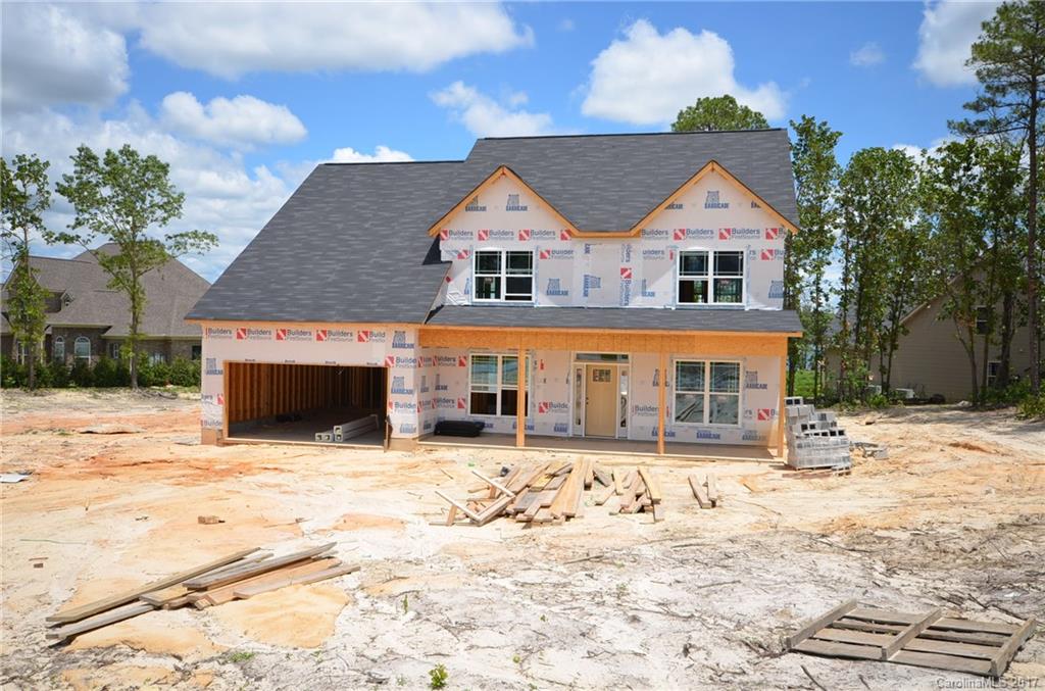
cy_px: 346
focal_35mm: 30
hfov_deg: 62.1
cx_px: 522
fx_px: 869
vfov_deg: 43.4
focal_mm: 20
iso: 100
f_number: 9
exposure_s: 1/320
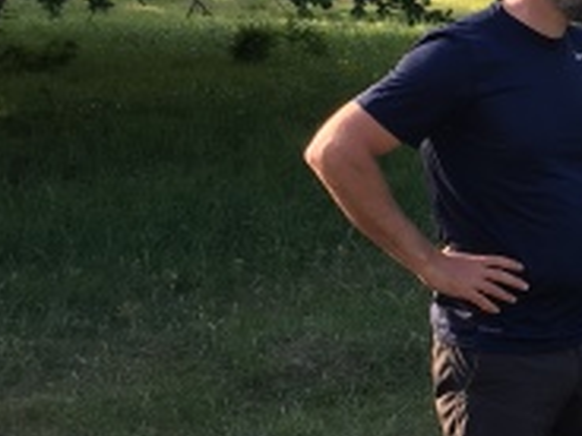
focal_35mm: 101
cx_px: 886
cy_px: 306
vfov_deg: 14.6
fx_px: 1698
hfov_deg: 17.4
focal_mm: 4.15
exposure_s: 1/191
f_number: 2.2
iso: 25
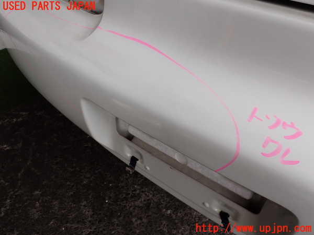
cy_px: 118
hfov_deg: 60.0
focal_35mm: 30
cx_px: 157
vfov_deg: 46.8
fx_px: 272
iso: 100
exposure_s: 1/320
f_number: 3.2
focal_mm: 5.4
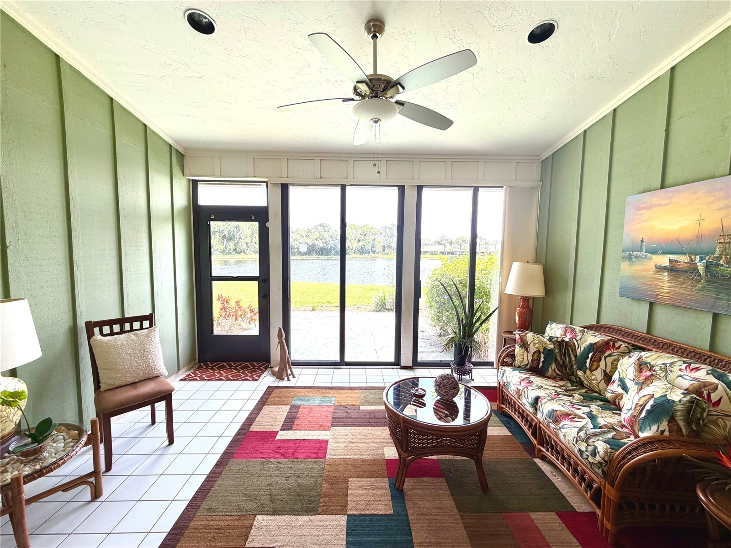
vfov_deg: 85.7
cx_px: 366
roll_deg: -0.2
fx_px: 296
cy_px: 274
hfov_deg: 102.1
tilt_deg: -5.2
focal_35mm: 14
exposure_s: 1/121
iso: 64
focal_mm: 2.22
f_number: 2.2
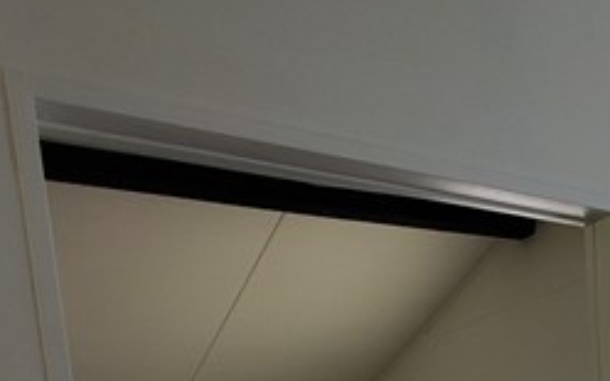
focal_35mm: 57
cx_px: 637
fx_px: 948
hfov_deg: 32.3
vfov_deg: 17.5
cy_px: 720
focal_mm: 1.8
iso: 64
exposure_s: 1/60
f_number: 2.2
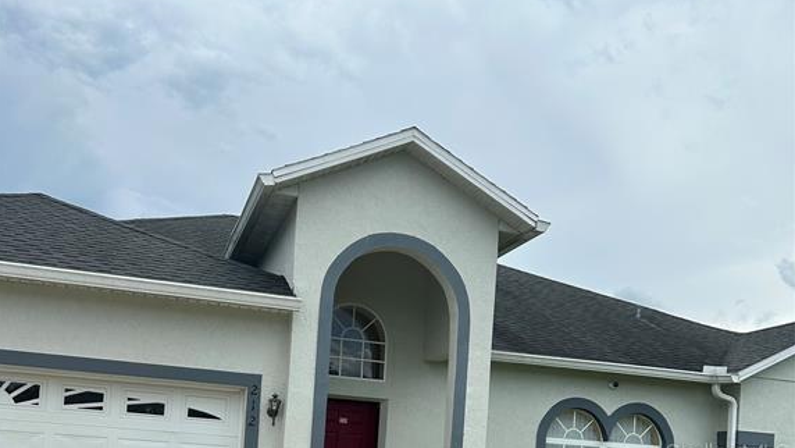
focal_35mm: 38
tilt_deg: +1.9
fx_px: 801
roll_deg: -3.5
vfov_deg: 29.1
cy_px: 454
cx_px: 396
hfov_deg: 52.8
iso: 50
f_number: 1.5
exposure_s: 1/4444
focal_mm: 5.7
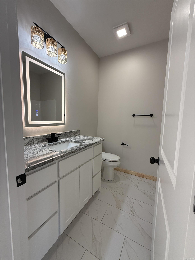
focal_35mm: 14
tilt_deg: -5.3
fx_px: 105
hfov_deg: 85.7
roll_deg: -1.3
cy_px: 130
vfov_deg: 102.1
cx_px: 98
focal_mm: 2.22
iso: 125
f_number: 2.2
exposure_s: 1/120
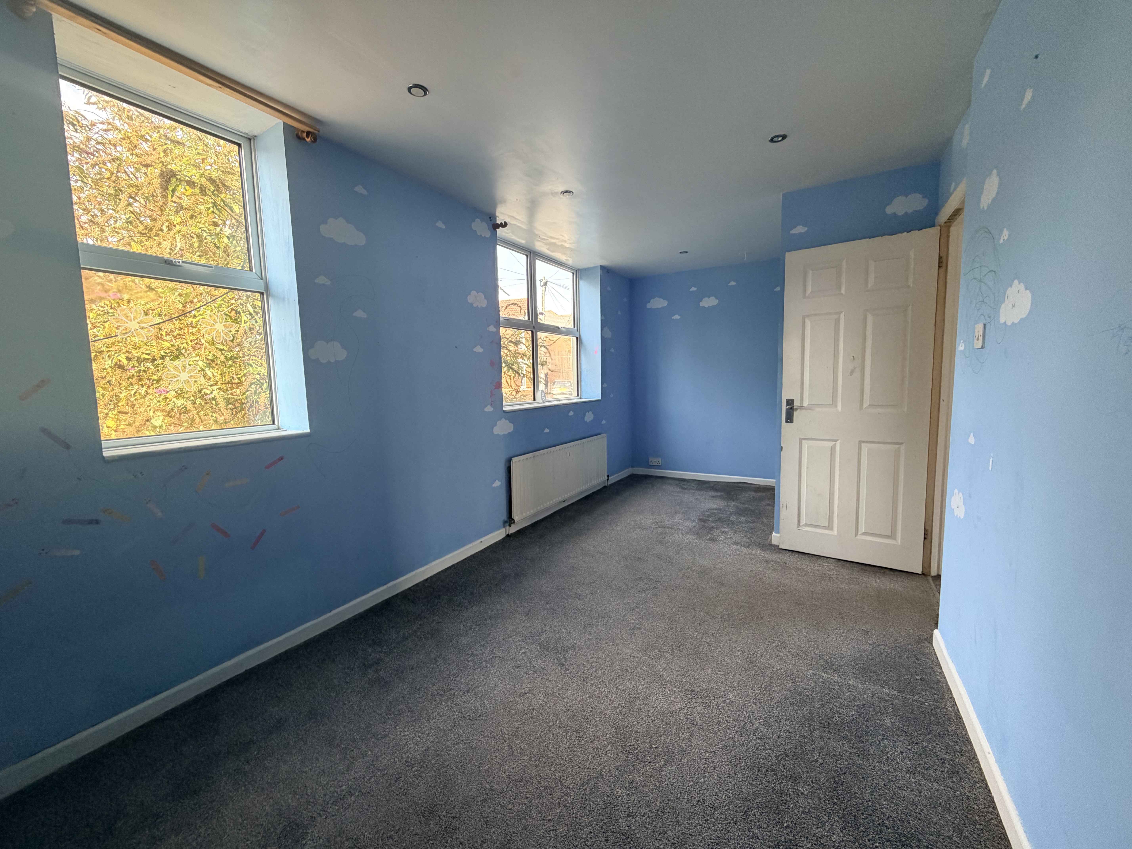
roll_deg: +1.9
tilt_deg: -5.6
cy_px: 424
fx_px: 458
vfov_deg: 85.7
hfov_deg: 102.1
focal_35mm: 14
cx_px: 566
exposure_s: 1/121
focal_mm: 2.22
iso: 200
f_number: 2.2
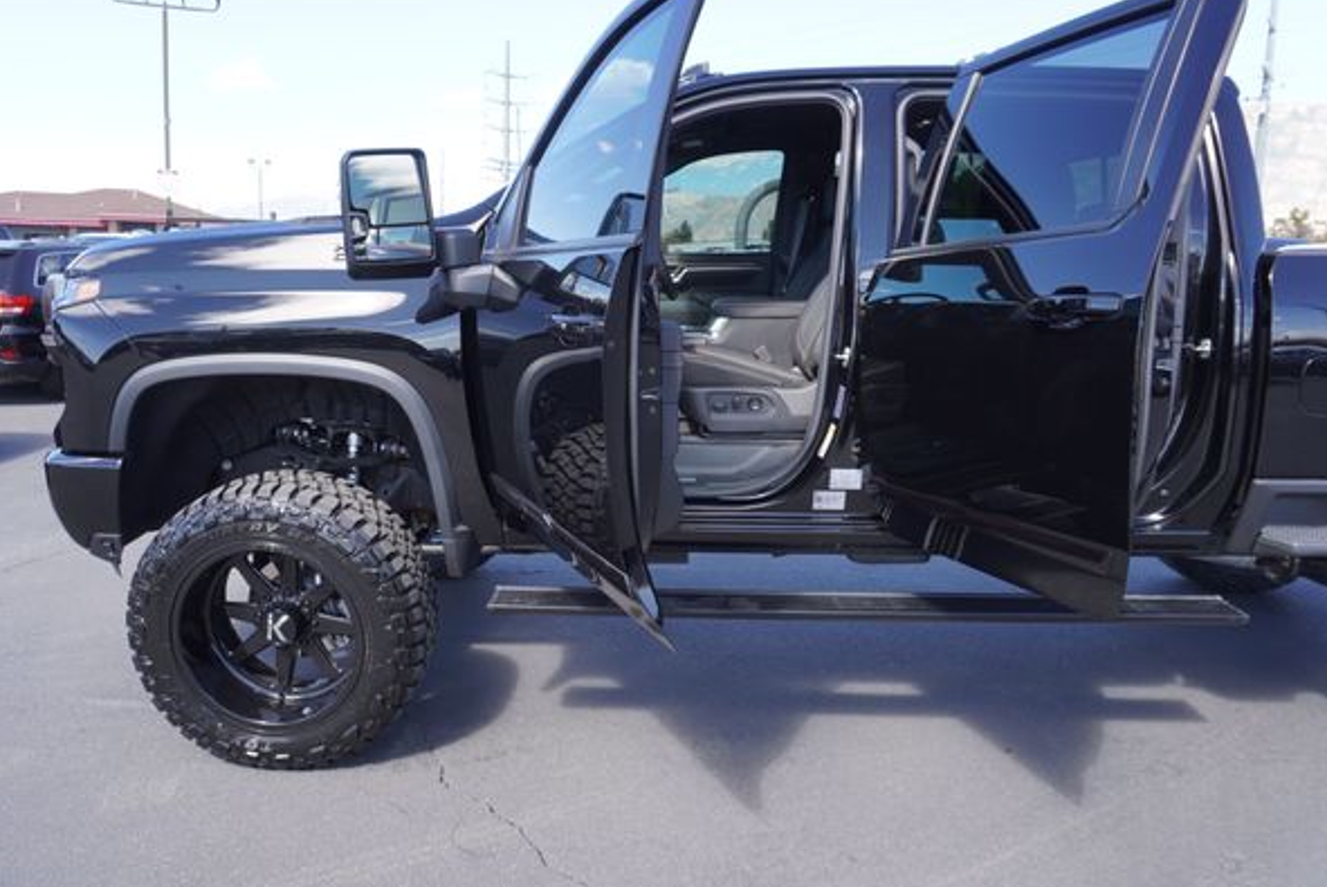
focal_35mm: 26
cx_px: 624
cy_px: 413
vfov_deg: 49.6
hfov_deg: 69.3
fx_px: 959
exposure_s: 1/100
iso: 100
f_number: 5
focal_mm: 16
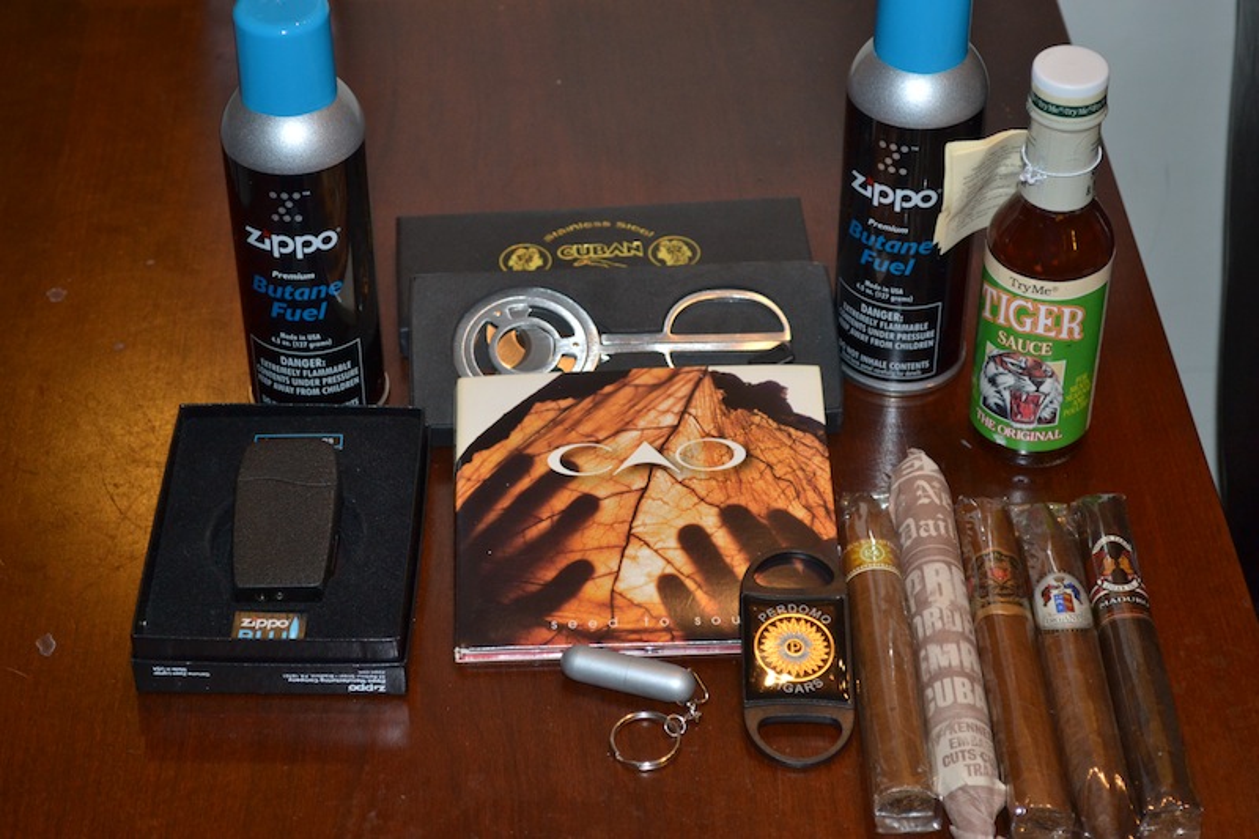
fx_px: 2517
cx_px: 630
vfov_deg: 18.9
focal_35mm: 72
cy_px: 420
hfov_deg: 28.1
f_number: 5.6
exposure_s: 1/30
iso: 800
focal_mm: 48
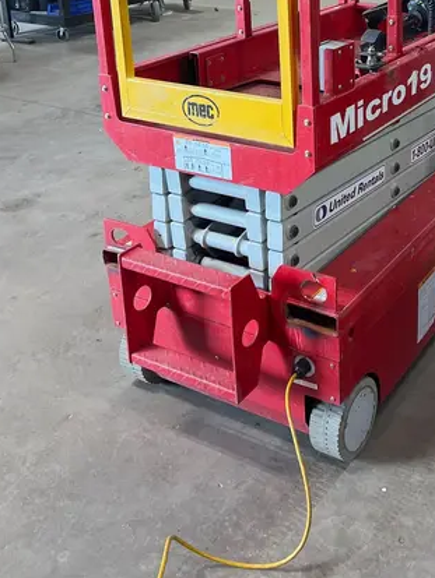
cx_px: 348
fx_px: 770
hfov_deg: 30.8
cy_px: 91
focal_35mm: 46
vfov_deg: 39.1
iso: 160
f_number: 1.6
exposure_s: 1/60
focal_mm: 5.1
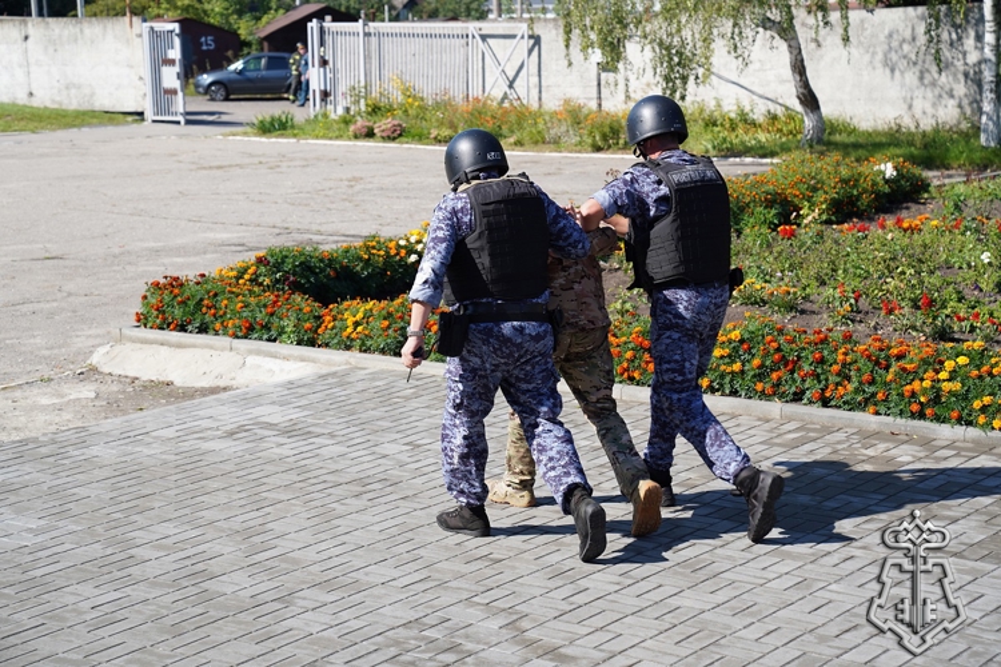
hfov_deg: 28.8
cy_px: 334
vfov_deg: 19.5
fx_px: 1946
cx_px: 500
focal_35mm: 70
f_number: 4.5
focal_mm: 70
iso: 100
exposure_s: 1/400
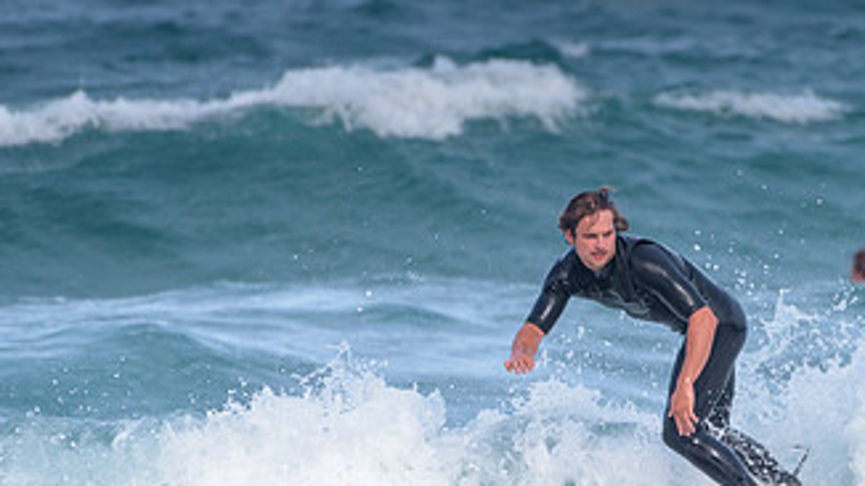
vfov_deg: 1.1
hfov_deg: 1.9
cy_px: 487
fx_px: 26203
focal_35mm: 1143
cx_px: 673
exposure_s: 1/2000
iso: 280
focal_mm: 500
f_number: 5.6
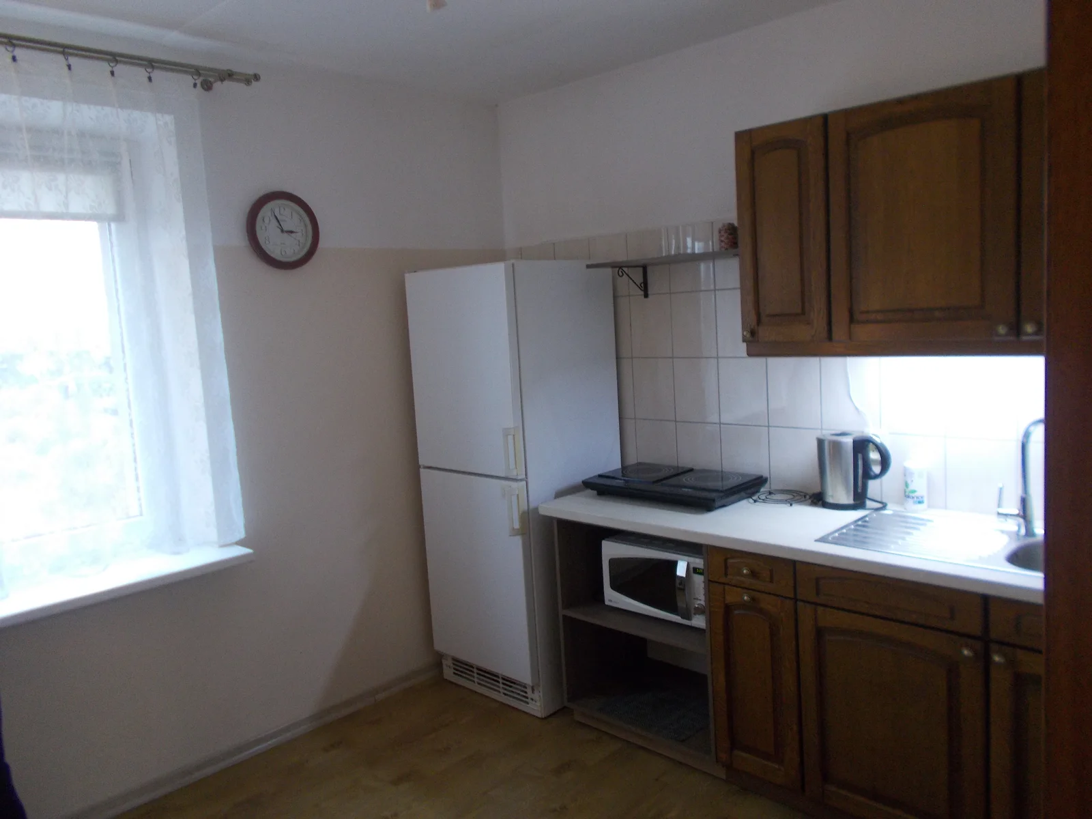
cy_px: 410
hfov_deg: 67.3
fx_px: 820
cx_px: 546
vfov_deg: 53.1
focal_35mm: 26
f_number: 3.2
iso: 200
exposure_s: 1/25
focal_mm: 4.6
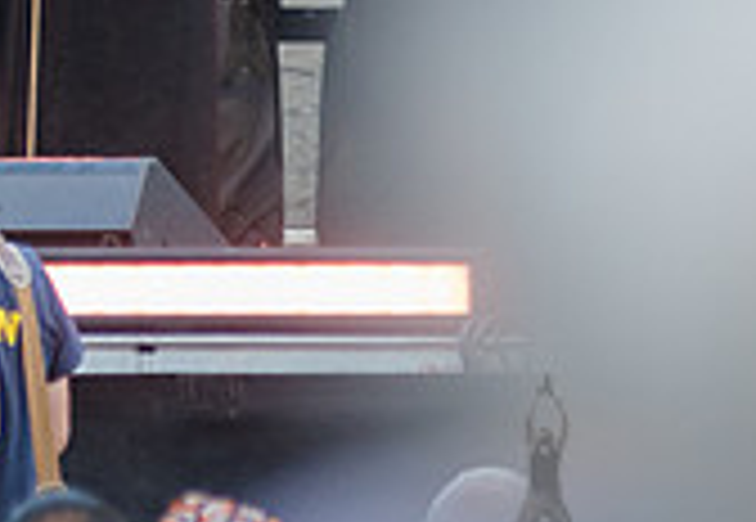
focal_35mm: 804
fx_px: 17070
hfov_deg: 2.5
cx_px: -141
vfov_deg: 1.7
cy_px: -333
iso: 2500
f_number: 4
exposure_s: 1/400
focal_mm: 200
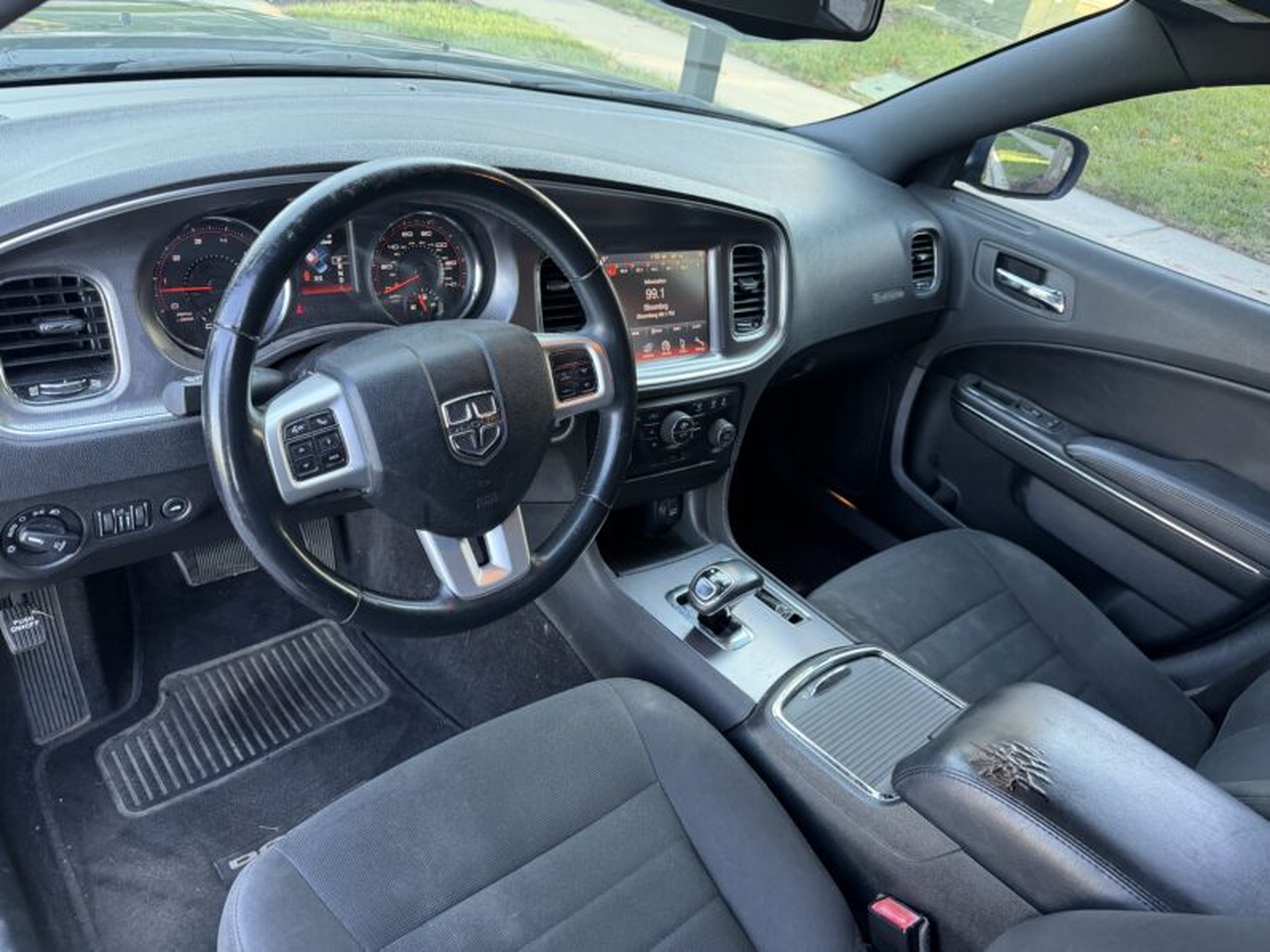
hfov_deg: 71.6
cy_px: 476
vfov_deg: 56.8
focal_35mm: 24
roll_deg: -14.1
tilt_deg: -34.6
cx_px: 635
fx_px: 881
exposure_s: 1/84
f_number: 1.78
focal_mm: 6.76
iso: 200
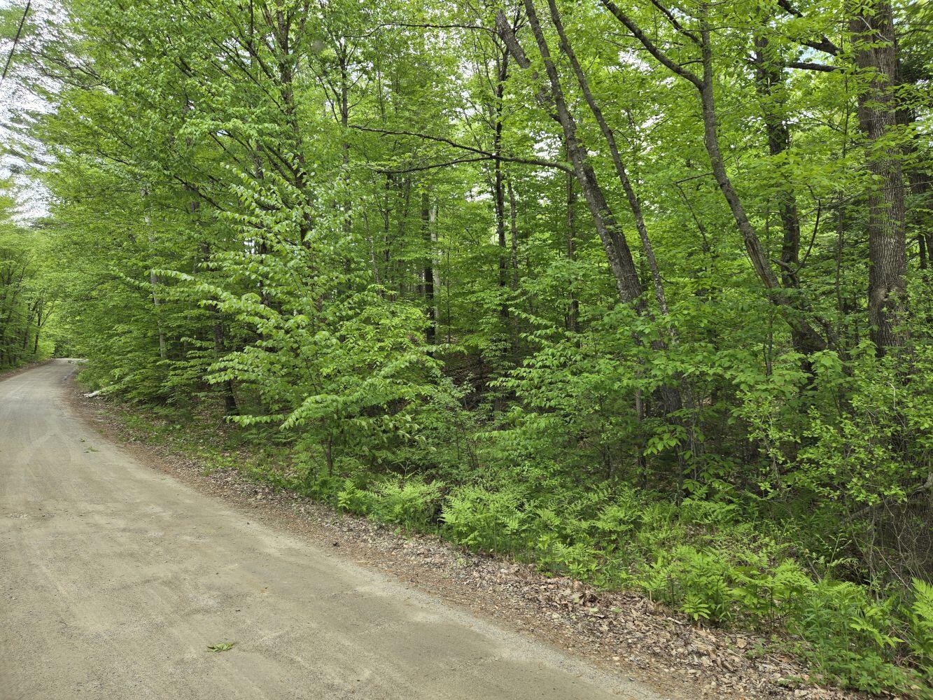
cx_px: 466
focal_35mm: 23
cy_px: 350
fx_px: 620
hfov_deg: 73.9
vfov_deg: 58.9
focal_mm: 5.4
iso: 25
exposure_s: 1/180
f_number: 1.8
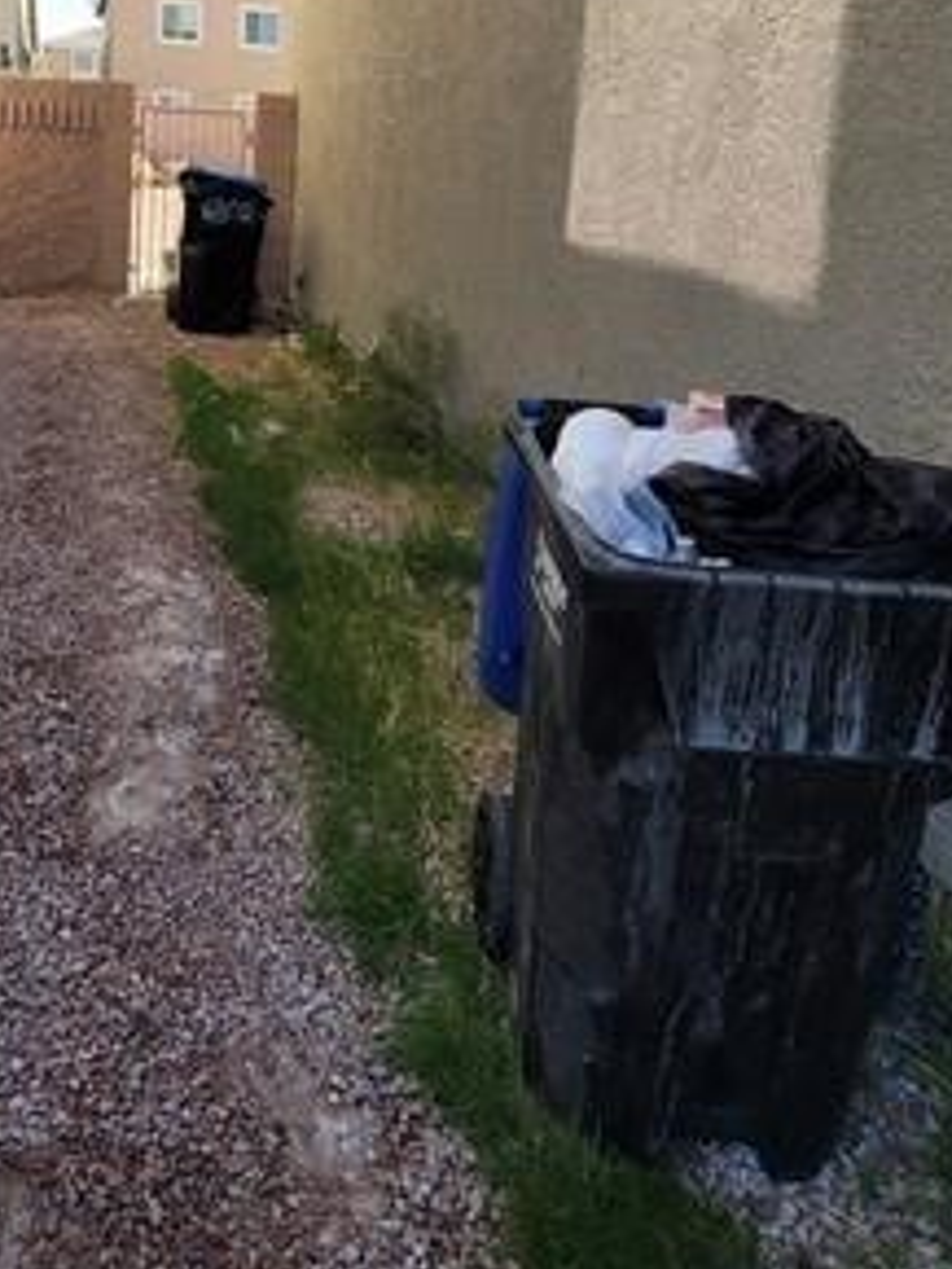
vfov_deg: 61.5
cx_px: 307
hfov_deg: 50.3
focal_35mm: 27
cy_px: 312
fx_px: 989
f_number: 2.2
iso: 64
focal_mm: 2.2
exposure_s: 1/744
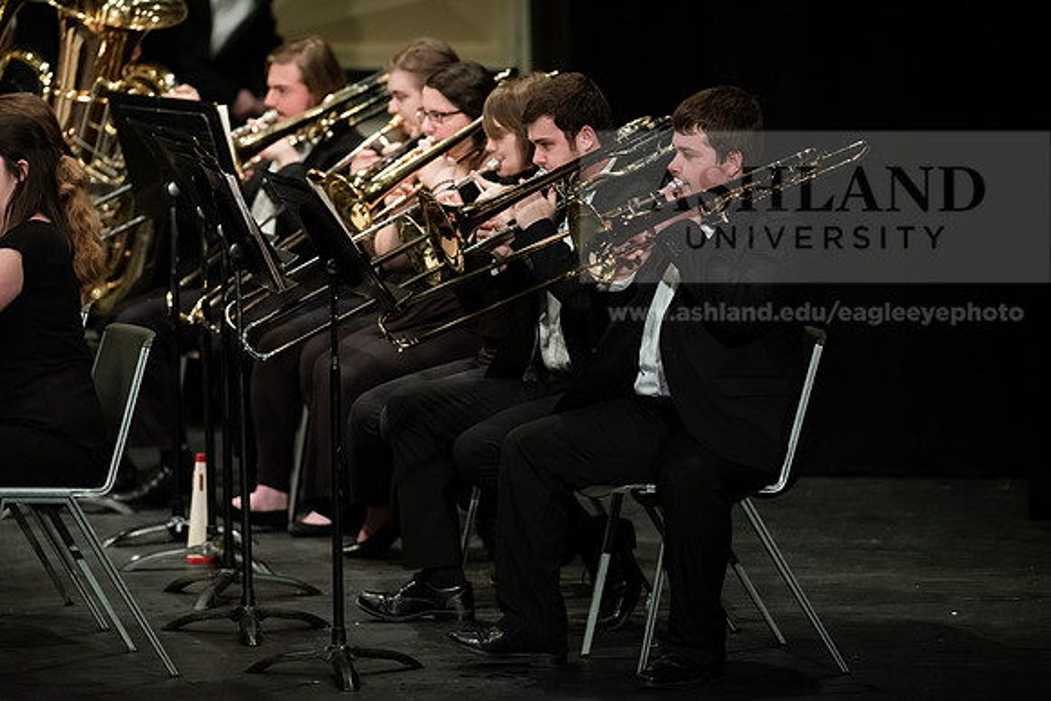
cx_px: 526
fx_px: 8760
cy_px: 350
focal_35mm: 300
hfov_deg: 6.9
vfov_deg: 4.6
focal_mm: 300
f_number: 2.8
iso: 3200
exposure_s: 1/250
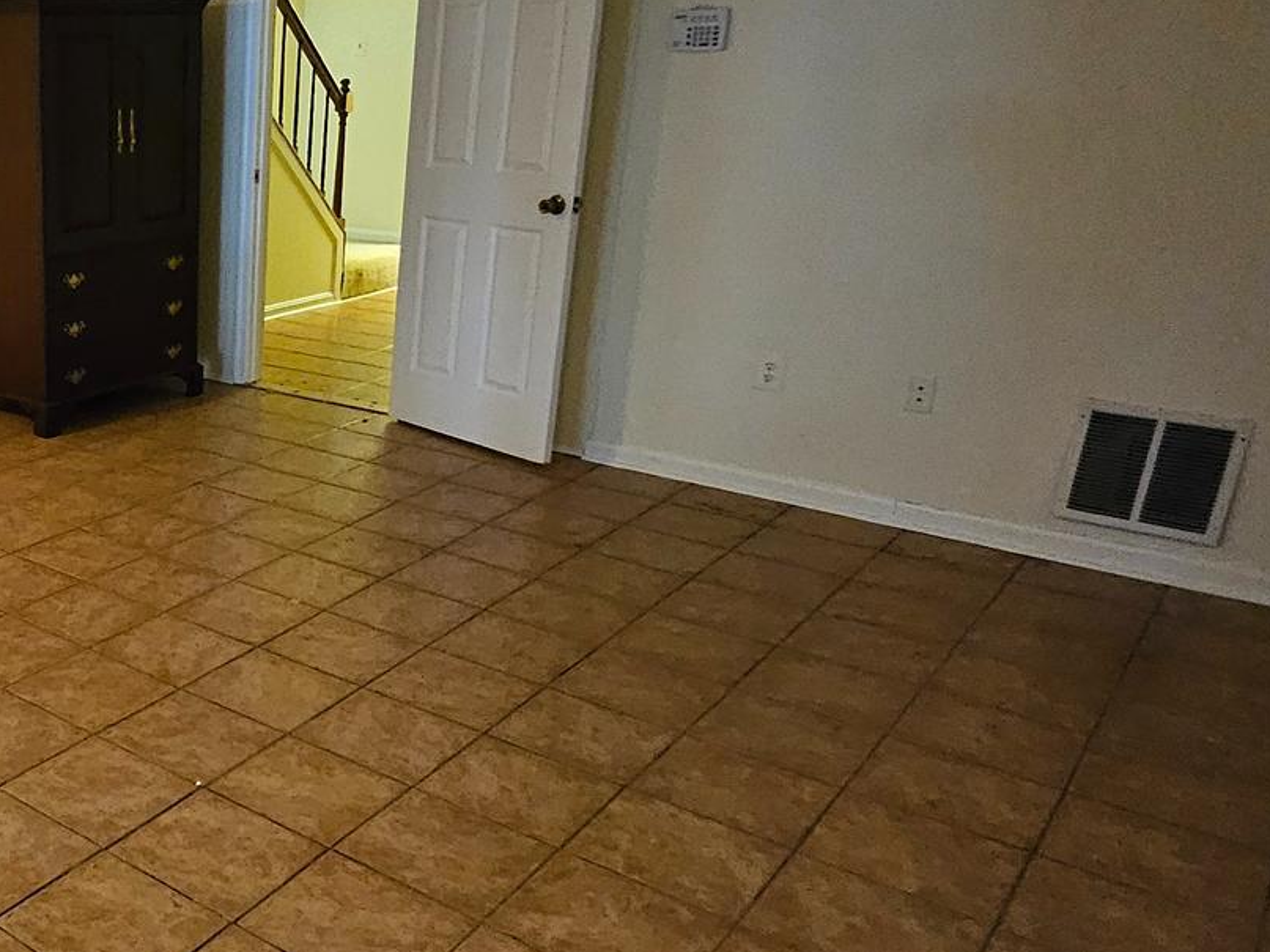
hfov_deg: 46.2
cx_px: -6
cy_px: 447
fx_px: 1211
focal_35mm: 33
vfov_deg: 42.9
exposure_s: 1/24
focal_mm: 1.74
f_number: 2.2
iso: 640
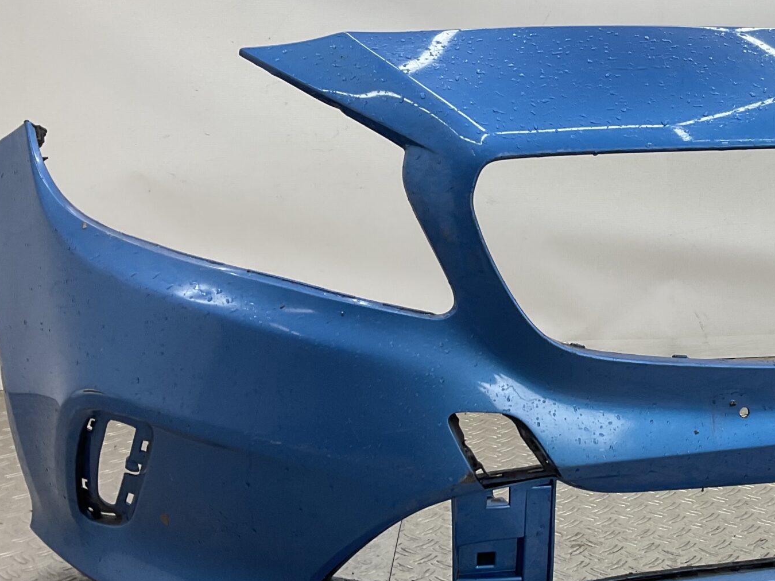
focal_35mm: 55
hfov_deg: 33.7
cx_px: 645
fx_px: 1231
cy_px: 234
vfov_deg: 26.5
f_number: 1.8
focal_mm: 3
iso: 25
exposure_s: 1/120
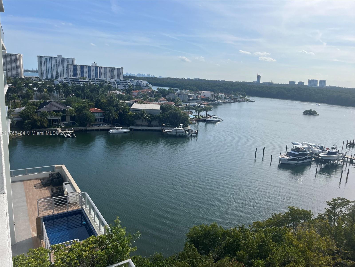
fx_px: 267
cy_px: 134
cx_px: 178
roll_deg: -2.4
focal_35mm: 26
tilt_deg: -11.5
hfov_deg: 67.3
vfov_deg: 53.1
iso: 50
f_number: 1.6
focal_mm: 5.1
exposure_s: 1/5319
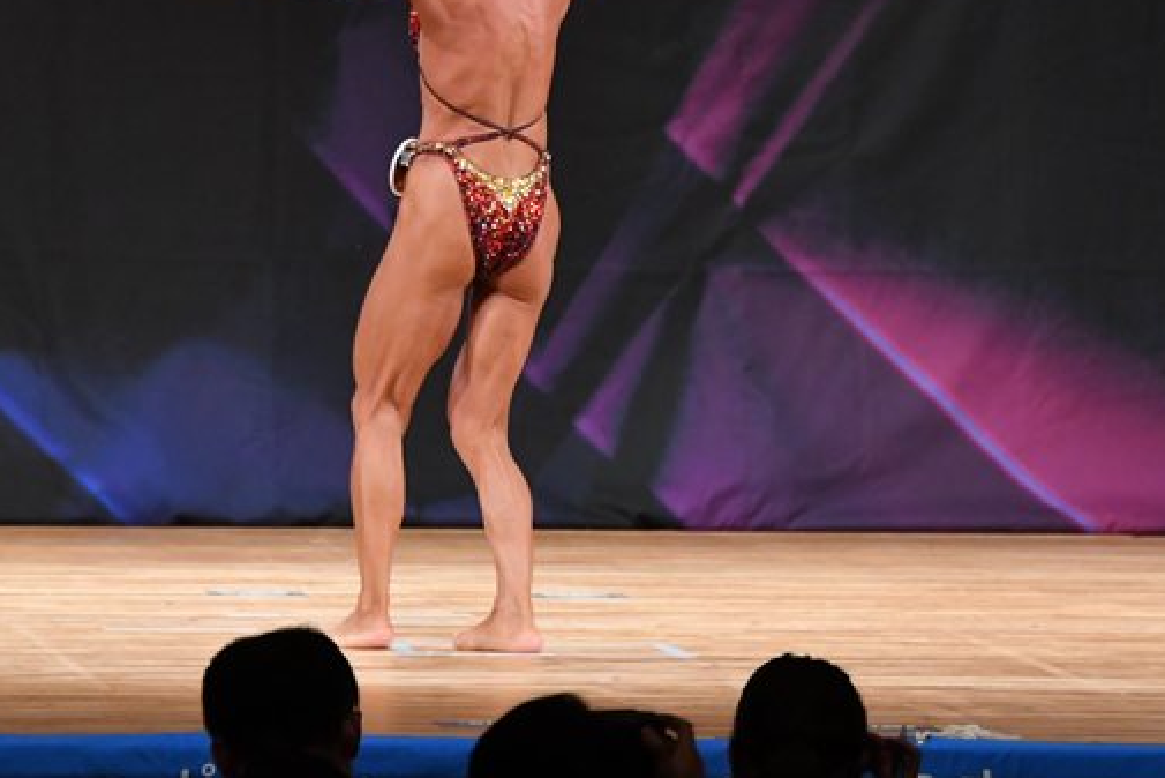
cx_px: 502
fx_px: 13401
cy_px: 194
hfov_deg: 5.0
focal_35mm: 414
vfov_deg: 3.3
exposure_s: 1/400
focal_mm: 180
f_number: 5.6
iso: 3200
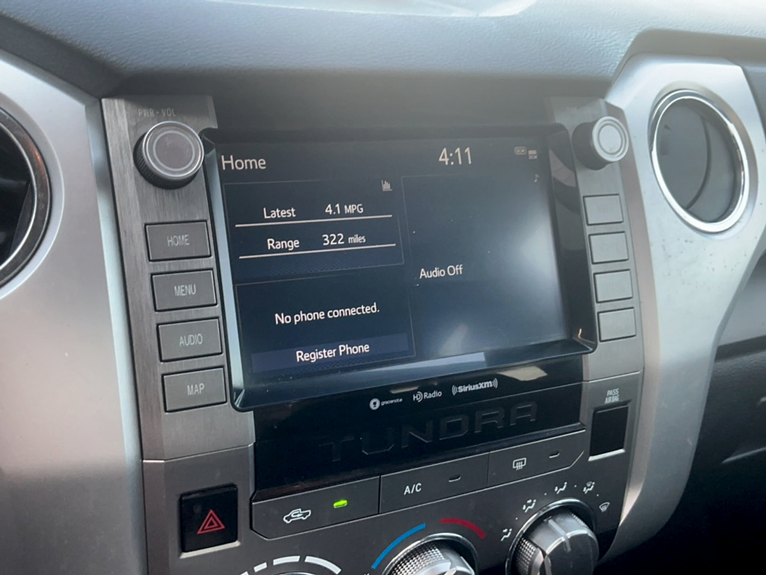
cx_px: 383
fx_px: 664
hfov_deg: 60.0
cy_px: 288
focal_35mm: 30
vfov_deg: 46.8
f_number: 1.8
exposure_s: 1/60
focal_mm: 3
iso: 40
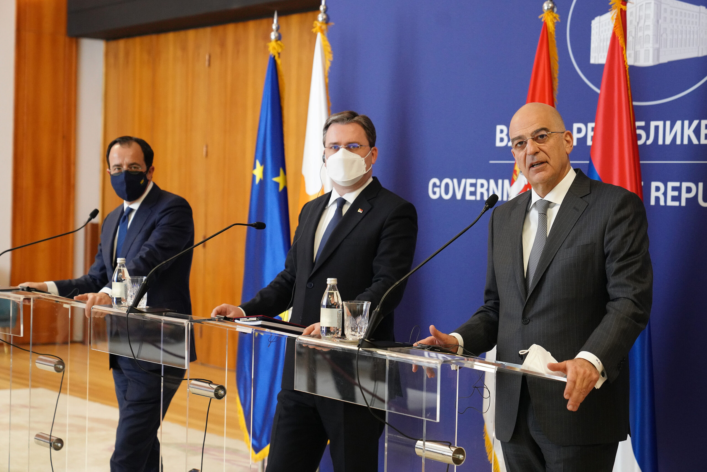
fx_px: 1375
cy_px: 236
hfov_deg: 28.8
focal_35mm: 70
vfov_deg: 19.5
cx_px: 354
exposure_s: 1/250
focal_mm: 70
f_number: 4
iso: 3200
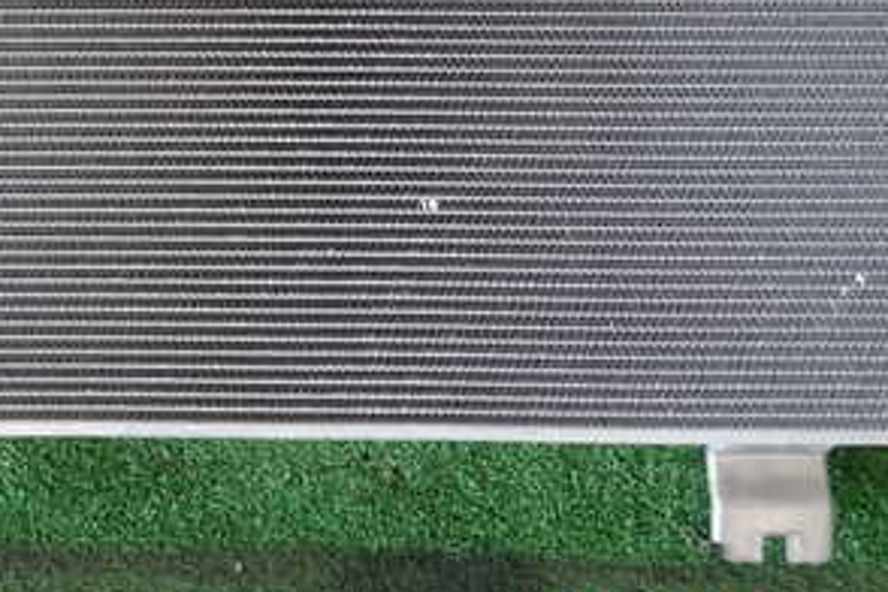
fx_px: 1307
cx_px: 284
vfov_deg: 24.2
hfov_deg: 37.1
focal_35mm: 53
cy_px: -15
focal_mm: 4.5
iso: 160
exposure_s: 1/60
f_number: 2
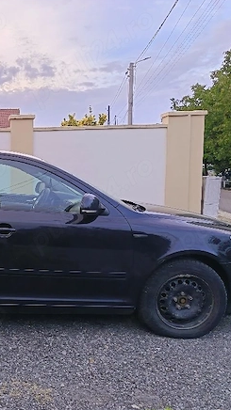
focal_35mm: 36
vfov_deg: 55.3
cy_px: 209
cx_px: -17
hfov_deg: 29.8
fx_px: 392
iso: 274
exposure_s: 1/100
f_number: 1.75
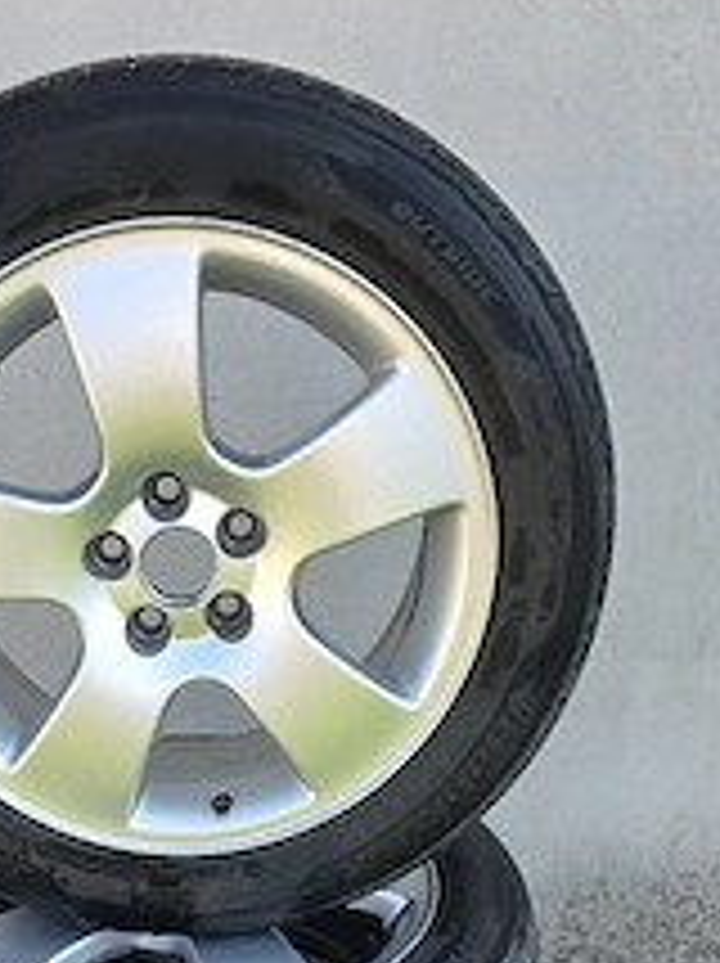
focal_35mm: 43
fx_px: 1195
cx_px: 216
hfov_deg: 33.1
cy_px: 810
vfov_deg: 41.4
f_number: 1.7
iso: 40
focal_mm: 6.3
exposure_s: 1/370
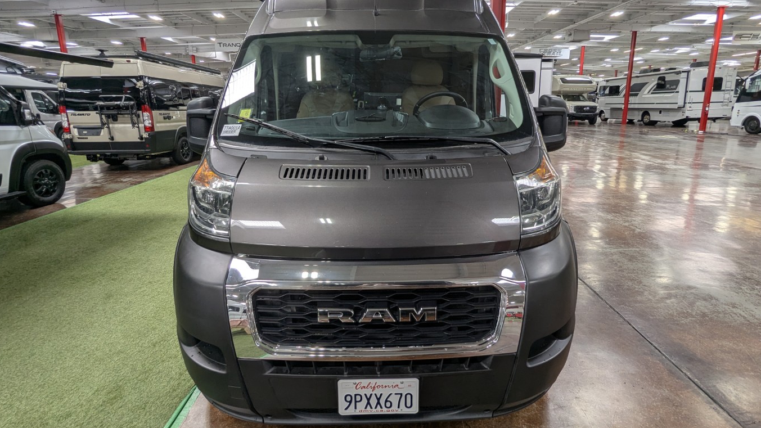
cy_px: 178
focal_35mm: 18
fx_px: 363
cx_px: 386
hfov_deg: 92.7
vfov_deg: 60.6
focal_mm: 2.35
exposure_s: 1/71.1
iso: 63
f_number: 2.2
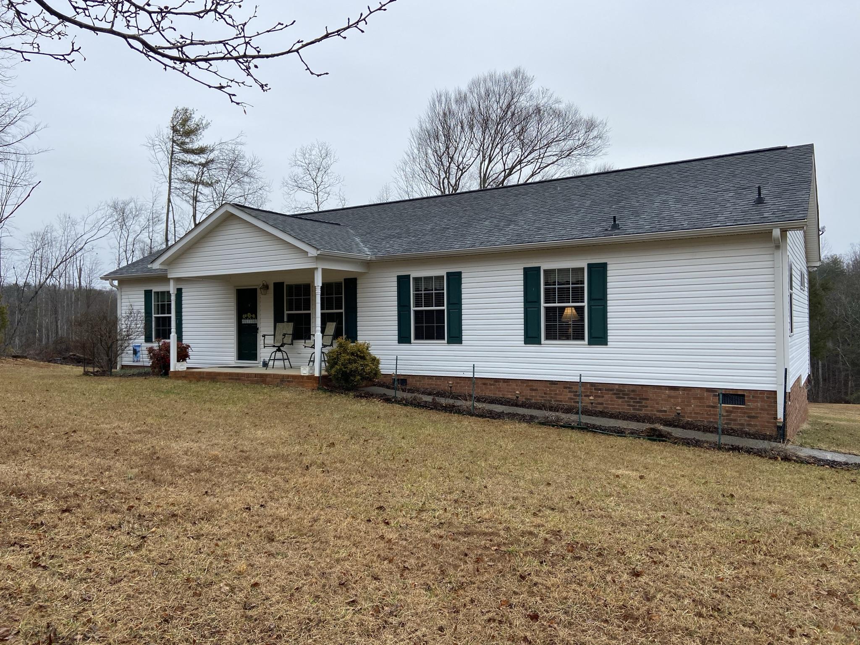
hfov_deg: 67.3
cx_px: 430
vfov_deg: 53.1
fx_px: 646
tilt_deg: +0.7
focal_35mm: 26
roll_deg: +0.8
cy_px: 322
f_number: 1.8
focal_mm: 4.25
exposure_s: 1/719
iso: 32
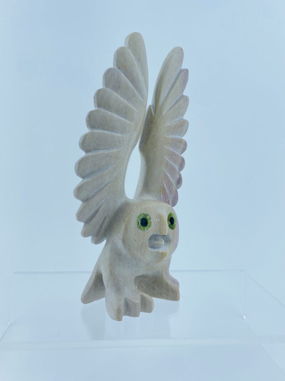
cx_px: 142
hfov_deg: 53.1
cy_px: 190
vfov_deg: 67.3
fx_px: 285
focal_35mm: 26
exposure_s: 1/788
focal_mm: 4.25
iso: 32
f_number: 1.8
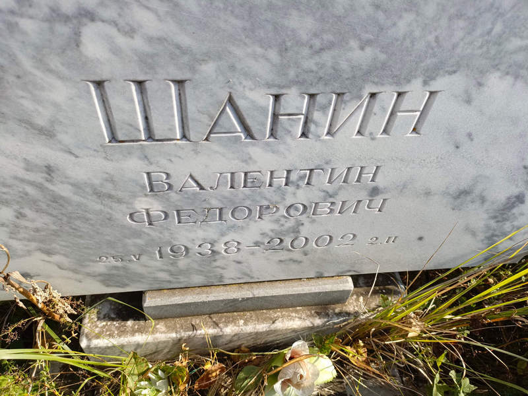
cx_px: 264
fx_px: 381
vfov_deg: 54.9
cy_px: 198
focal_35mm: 25
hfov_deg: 69.4
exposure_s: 1/437
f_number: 1.69
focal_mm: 4.76
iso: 111
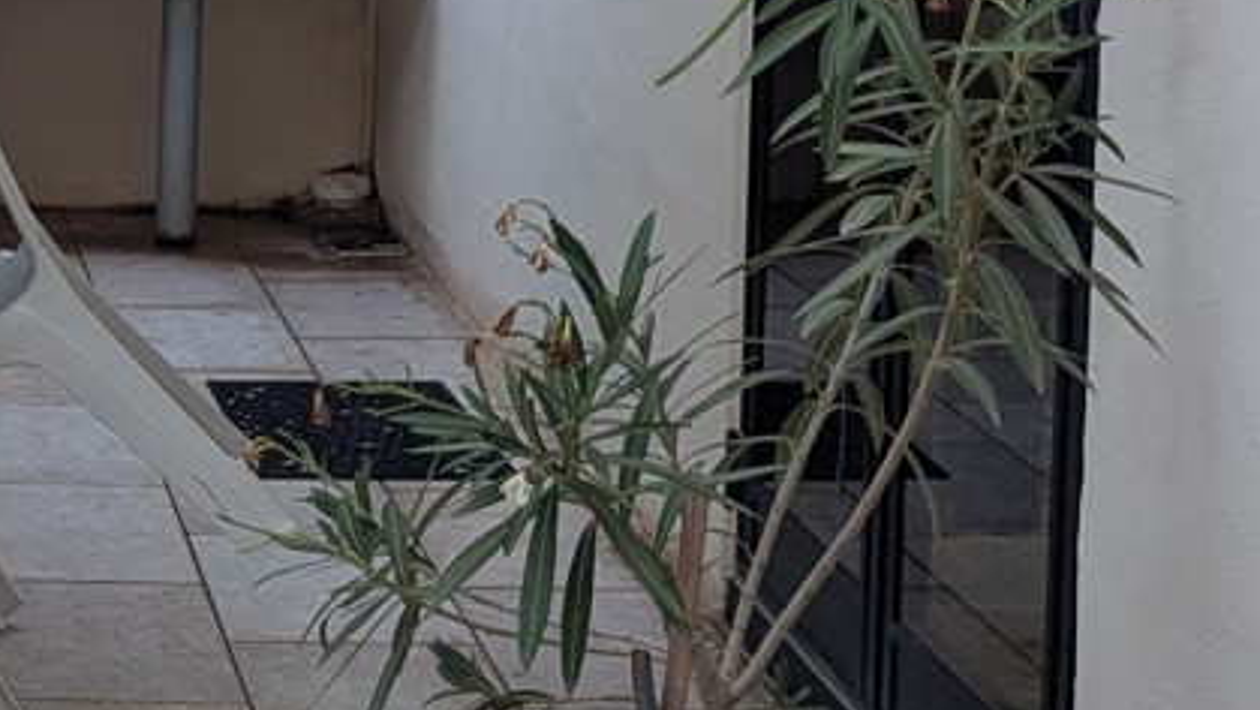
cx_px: -367
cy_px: 105
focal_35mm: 100
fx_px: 3342
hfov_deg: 19.7
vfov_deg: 12.1
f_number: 1.85
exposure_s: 1/54.8
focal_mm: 6.81
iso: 129
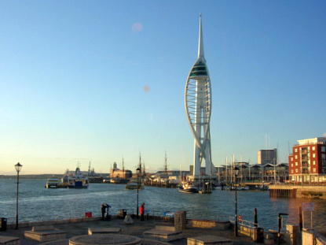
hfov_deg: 54.0
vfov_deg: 41.8
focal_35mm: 34
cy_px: 122
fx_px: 320
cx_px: 163
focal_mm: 5.7
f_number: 4.9
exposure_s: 1/130
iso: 50
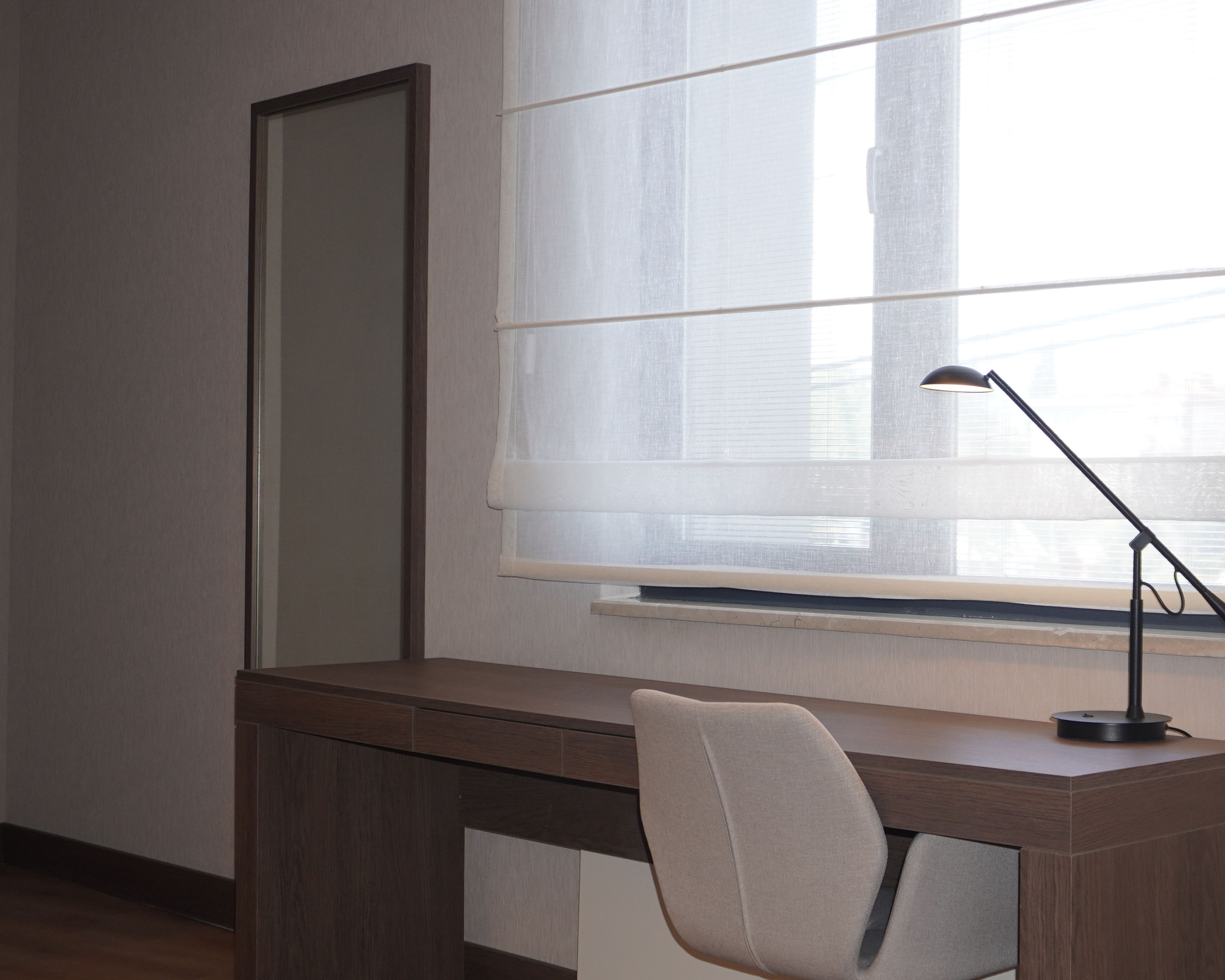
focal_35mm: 42
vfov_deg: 35.7
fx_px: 1523
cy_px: 512
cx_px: 793
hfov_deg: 43.3
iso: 640
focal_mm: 16
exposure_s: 1/60
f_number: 4
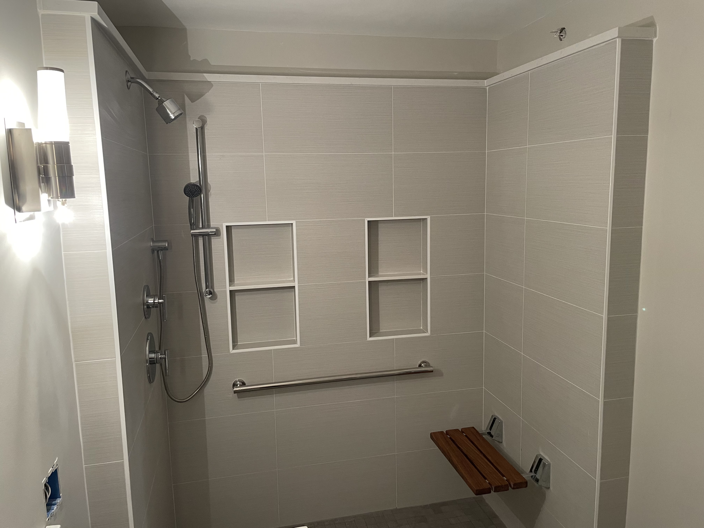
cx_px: 352
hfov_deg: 67.3
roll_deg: +1.6
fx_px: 529
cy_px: 264
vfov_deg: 53.1
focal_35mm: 26
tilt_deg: -8.5
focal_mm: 4.2
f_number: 1.6
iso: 160
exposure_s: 1/60
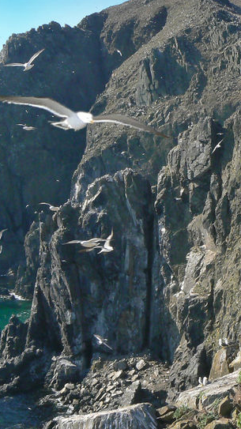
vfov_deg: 32.3
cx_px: 167
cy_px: 233
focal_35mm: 65
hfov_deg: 18.4
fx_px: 739
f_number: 8
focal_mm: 6
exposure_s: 1/160
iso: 100
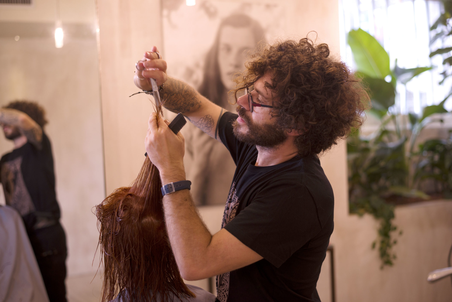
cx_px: 226
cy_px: 151
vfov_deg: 27.0
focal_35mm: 50
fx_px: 628
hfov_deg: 39.6
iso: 250
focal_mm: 50
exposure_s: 1/100
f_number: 2.5
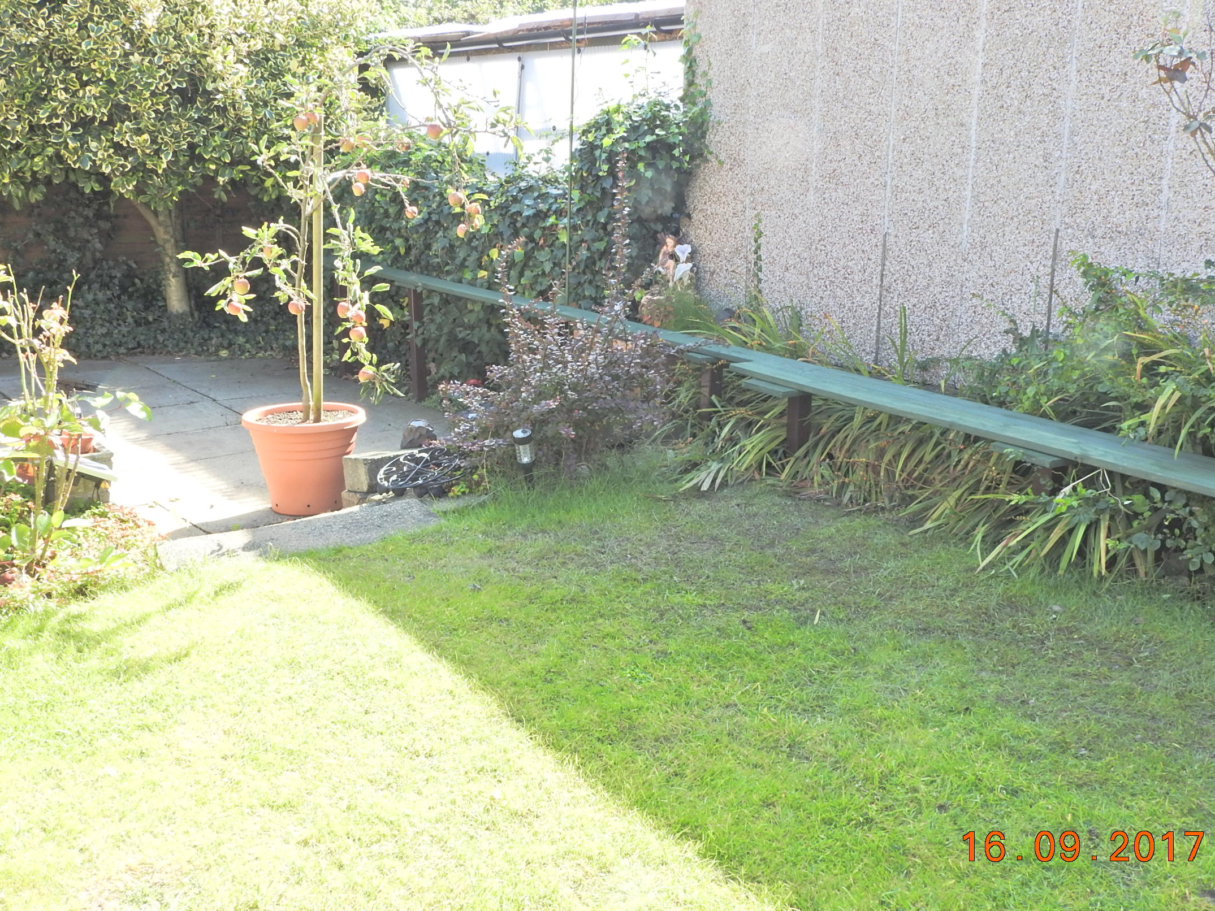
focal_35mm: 37
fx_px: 1299
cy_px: 466
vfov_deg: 38.7
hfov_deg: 50.1
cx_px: 619
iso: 100
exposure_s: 1/60
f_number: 6
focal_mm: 6.3
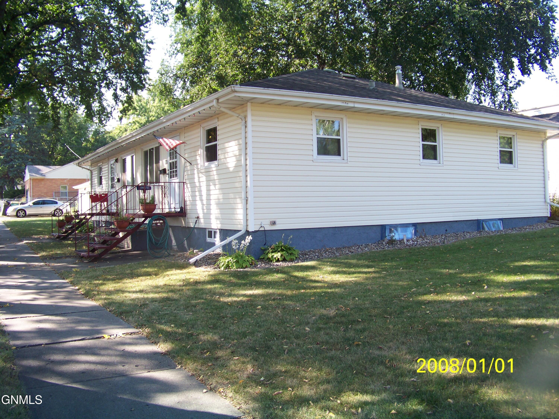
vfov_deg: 42.9
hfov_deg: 55.4
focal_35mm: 33
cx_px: 280
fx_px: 533
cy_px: 210
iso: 64
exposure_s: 1/125
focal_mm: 5.85
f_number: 2.8
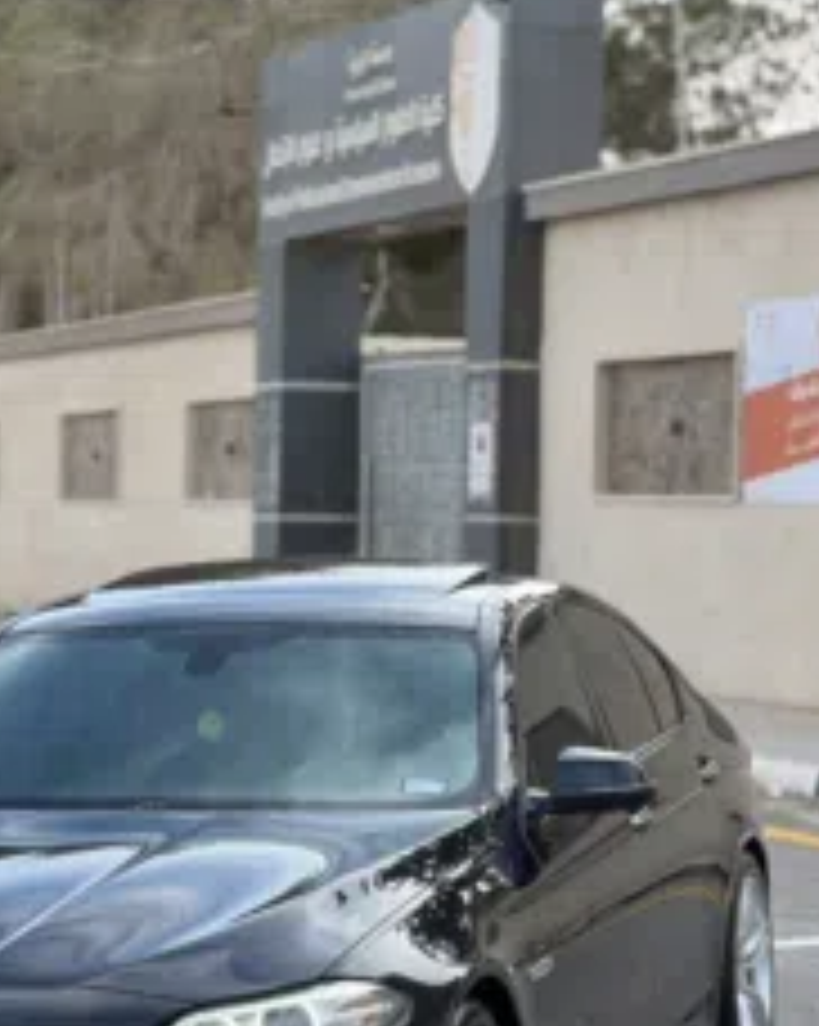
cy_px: 742
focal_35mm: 132
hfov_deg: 11.6
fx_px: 4005
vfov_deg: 14.6
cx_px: 189
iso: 20
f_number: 2.8
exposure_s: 1/131
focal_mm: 9
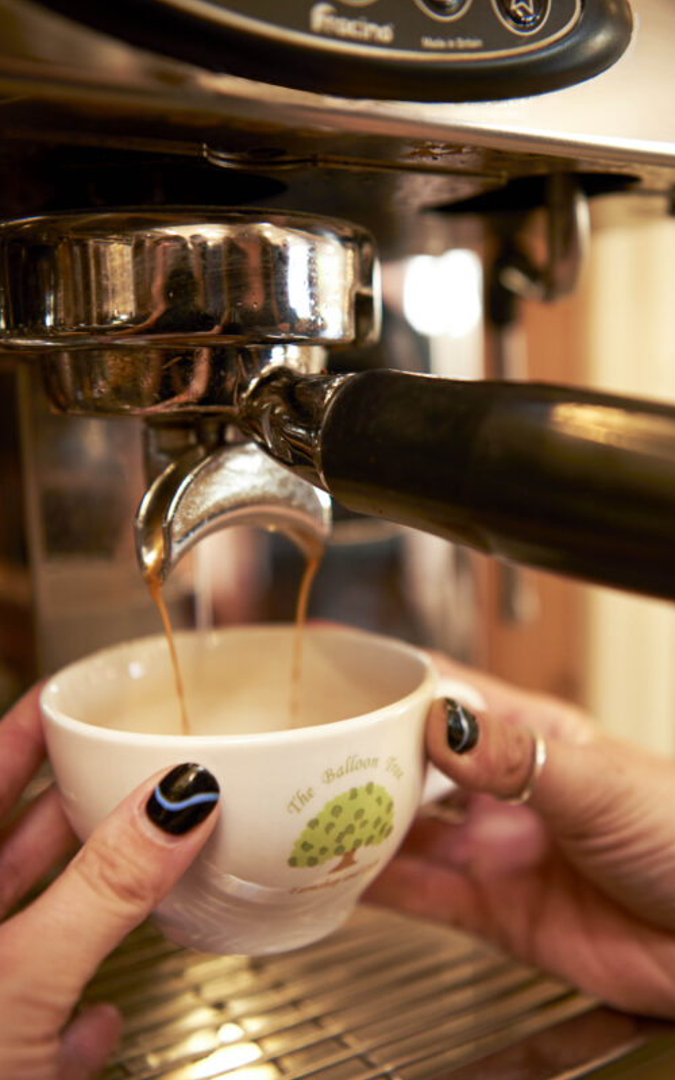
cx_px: 349
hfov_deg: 31.2
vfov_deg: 48.2
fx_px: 1207
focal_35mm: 41
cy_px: 570
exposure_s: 1/160
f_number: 2.8
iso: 640
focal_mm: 36
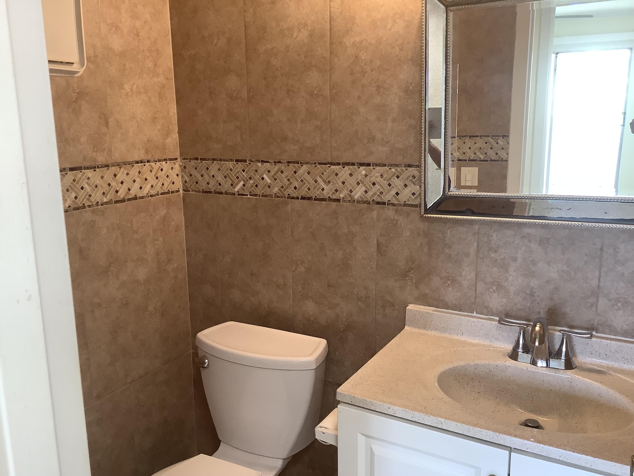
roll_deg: -0.3
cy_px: 238
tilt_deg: -12.3
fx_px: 568
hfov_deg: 58.4
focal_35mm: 31
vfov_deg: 45.4
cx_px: 317
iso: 100
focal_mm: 3.3
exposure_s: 1/50
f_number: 2.4
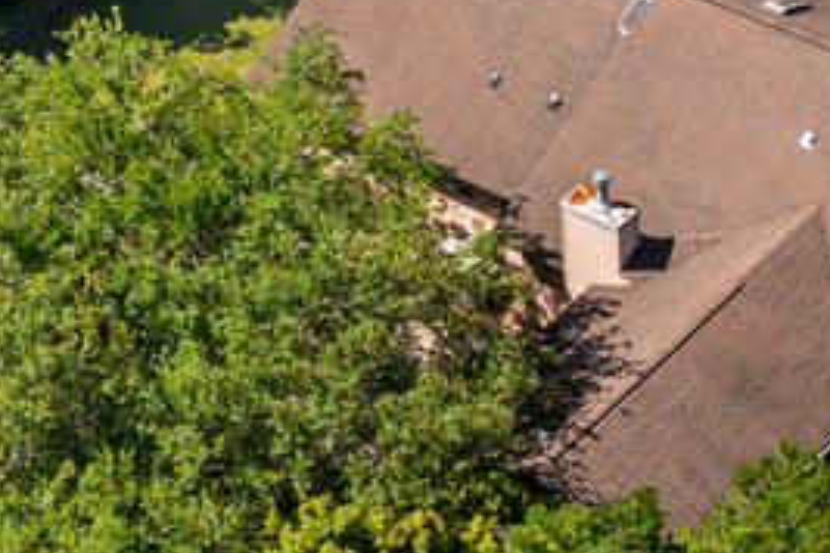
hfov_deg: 9.5
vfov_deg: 6.4
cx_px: 721
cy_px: 336
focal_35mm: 215
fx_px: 4957
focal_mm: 10.26
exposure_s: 1/500
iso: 100
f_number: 4
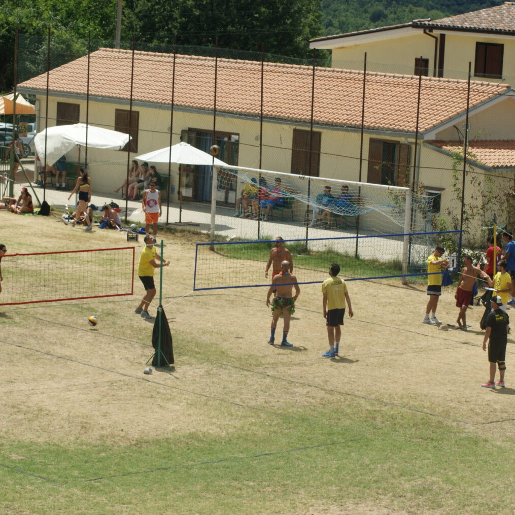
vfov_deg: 12.9
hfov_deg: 12.9
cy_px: 258
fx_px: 2272
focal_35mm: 135
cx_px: 297
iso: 100
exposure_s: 1/200
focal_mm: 70
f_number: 9
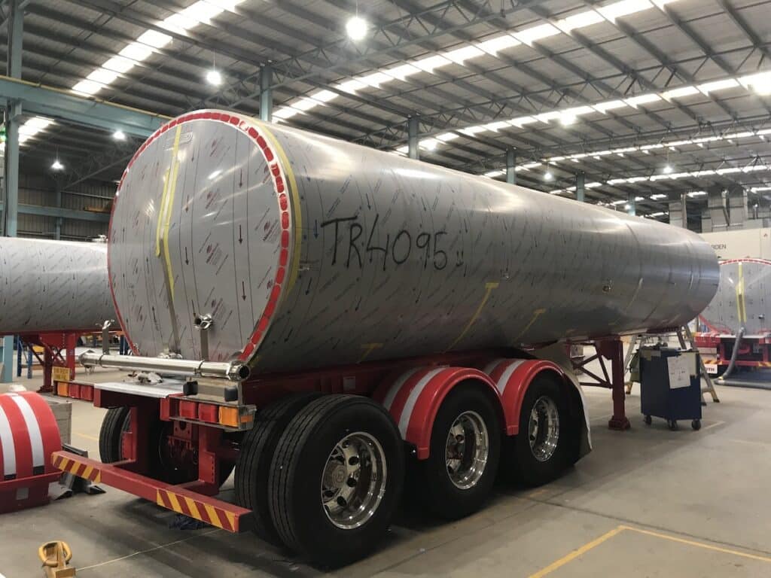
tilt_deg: +3.4
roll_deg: -0.7
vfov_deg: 49.7
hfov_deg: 63.4
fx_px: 624
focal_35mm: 28
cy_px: 289
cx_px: 386
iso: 40
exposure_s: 1/20
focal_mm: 3.99
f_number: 1.8
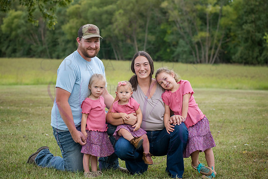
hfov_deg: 23.4
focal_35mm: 87
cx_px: 129
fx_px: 648
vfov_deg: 15.7
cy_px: 89
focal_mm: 80
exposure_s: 1/500
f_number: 4.5
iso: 400
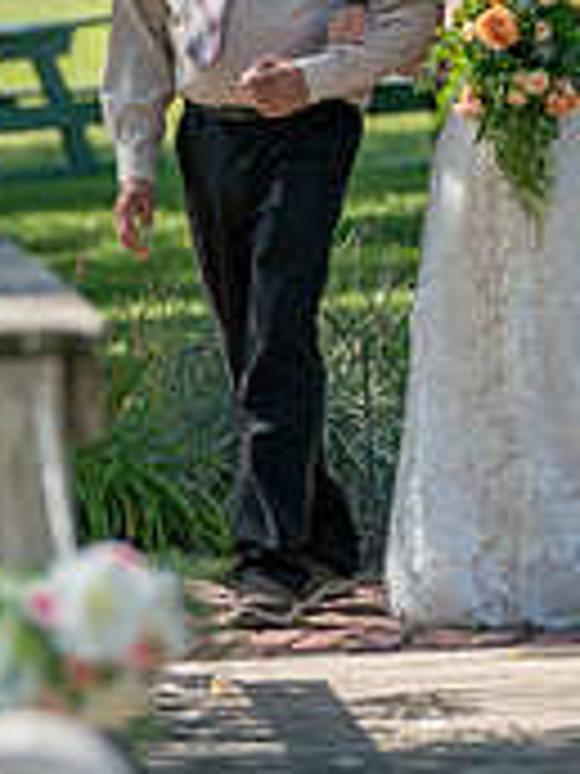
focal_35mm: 630
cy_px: 180
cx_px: 427
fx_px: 14074
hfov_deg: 2.4
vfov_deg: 3.1
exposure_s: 1/800
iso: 500
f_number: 5.6
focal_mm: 250
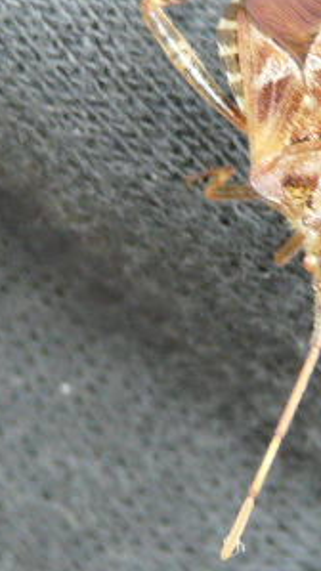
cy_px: 298
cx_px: 292
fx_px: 5407
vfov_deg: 6.0
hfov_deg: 3.4
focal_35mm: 357
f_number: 3.6
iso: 400
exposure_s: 1/15
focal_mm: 15.8
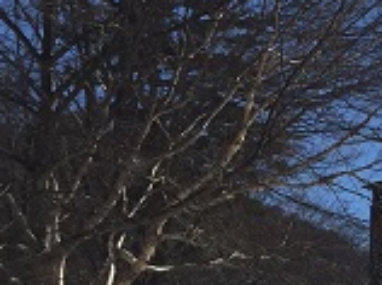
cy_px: 388
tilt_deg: +3.5
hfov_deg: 11.8
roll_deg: +0.1
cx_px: 758
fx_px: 1653
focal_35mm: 150
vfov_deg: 9.7
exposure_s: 1/4405
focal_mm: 4.15
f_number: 2.2
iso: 32
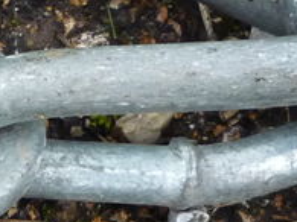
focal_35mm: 154
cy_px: 181
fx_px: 1320
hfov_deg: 11.3
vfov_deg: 9.6
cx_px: -338
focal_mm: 5.2
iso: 200
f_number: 3.3
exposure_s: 1/30
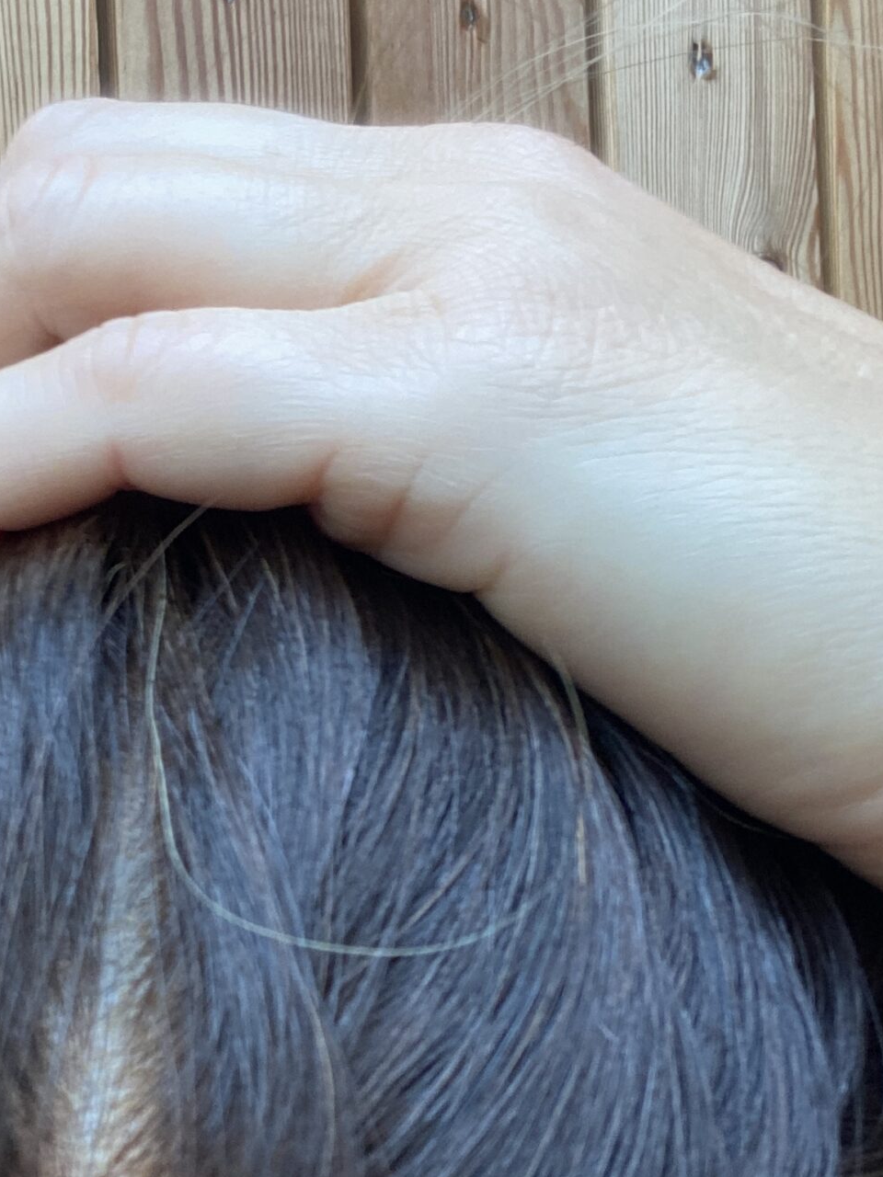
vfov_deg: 31.2
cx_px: 201
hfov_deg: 24.1
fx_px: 2041
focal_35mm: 60
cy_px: 966
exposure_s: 1/60
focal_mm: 2.71
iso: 100
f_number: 2.2
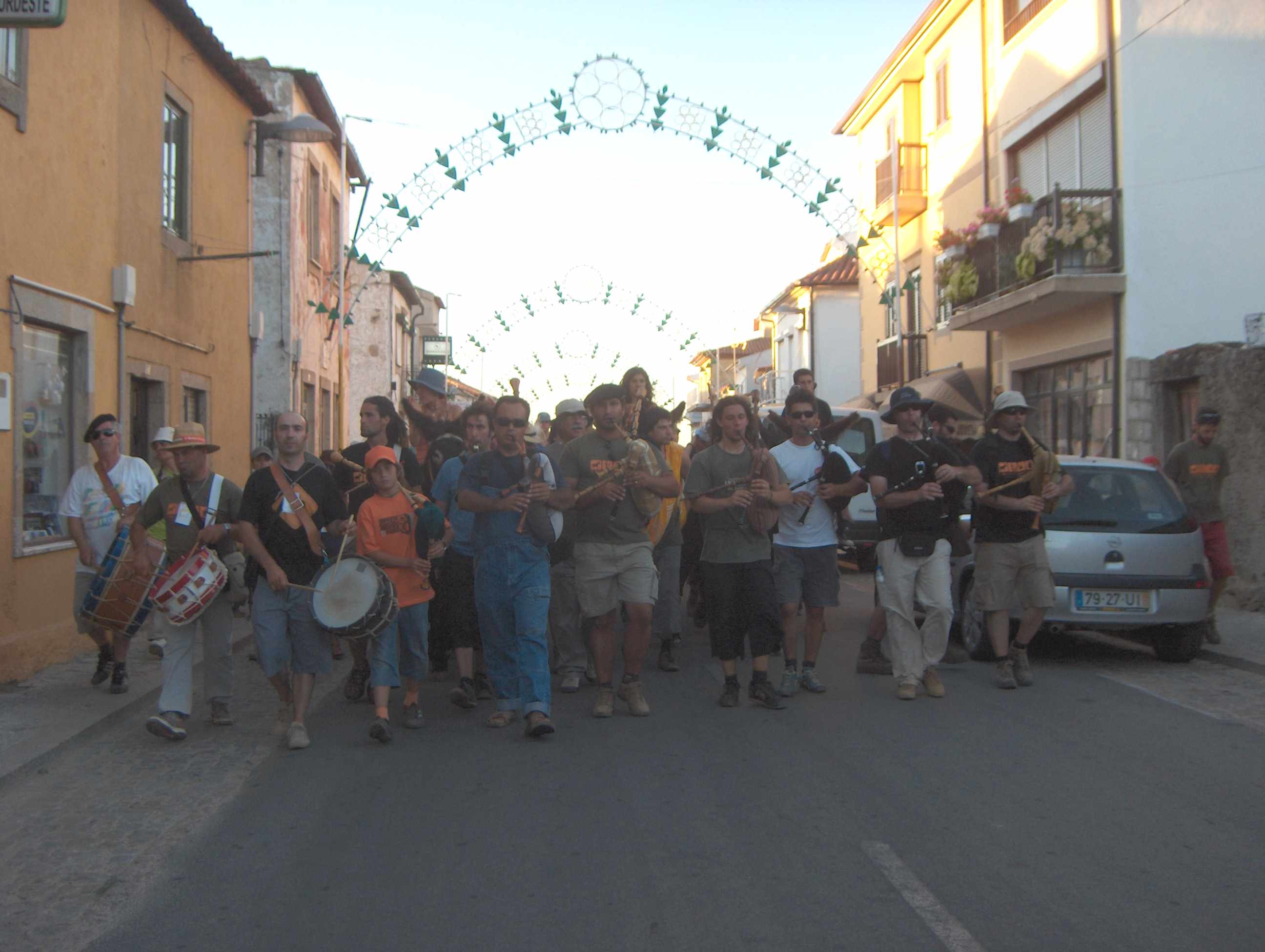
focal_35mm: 39
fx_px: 1427
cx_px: 632
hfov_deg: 47.8
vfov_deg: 36.9
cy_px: 476
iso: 169
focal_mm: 8
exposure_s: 1/168
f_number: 2.8
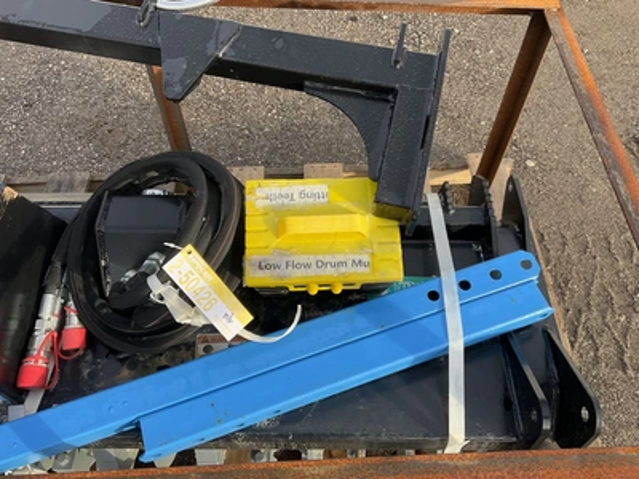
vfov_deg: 48.2
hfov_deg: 61.7
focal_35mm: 29
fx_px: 535
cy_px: 240
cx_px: 320
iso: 25
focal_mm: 3
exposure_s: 1/397
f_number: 1.8
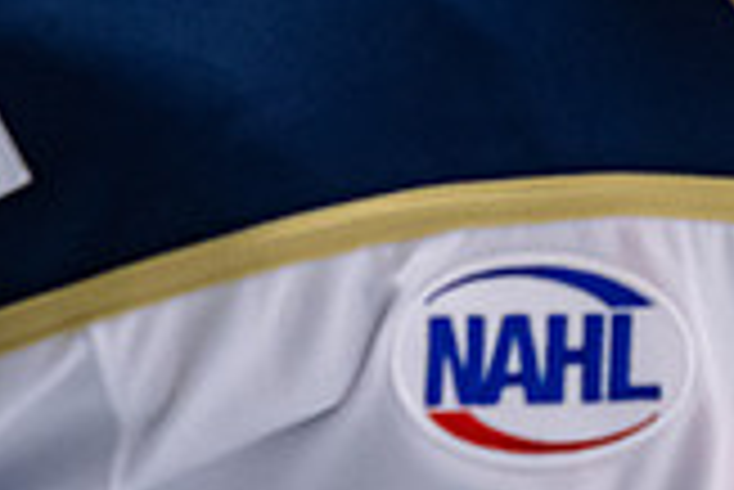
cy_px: -362
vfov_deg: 1.5
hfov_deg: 2.2
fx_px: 19060
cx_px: 757
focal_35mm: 934
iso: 2000
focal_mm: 175
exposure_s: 1/800
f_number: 3.2
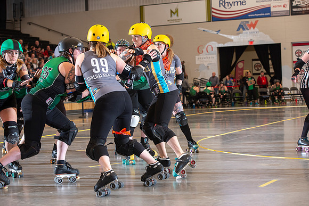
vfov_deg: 16.7
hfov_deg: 24.8
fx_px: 704
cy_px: 103
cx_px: 154
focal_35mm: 82
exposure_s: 1/160
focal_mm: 82
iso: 640
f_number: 5.6
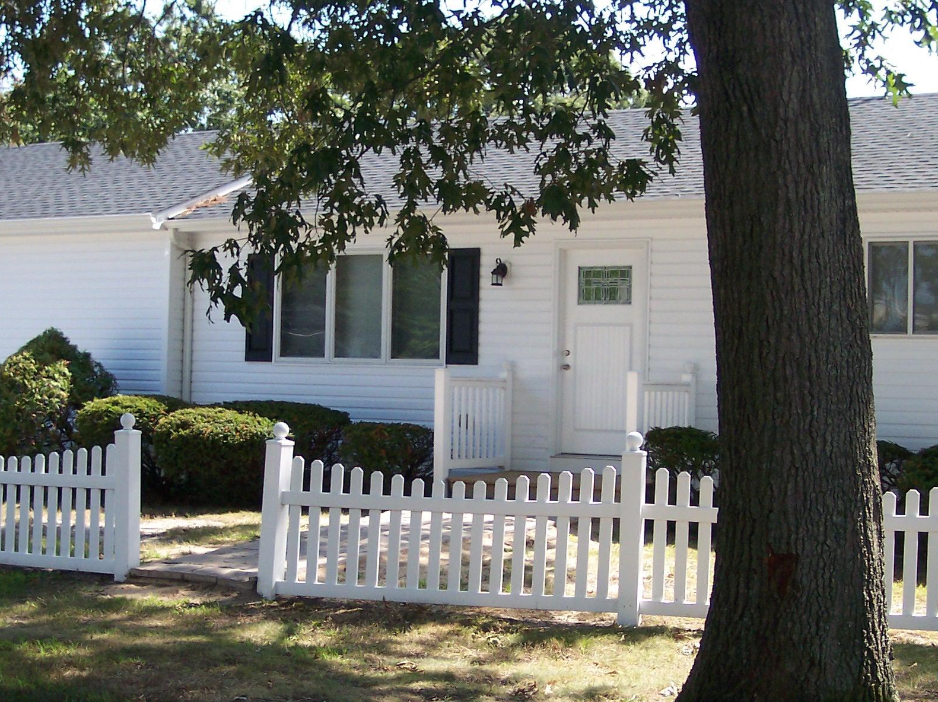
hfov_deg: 31.2
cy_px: 336
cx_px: 524
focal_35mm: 62
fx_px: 1679
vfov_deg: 23.6
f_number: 2.8
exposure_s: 1/700
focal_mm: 8
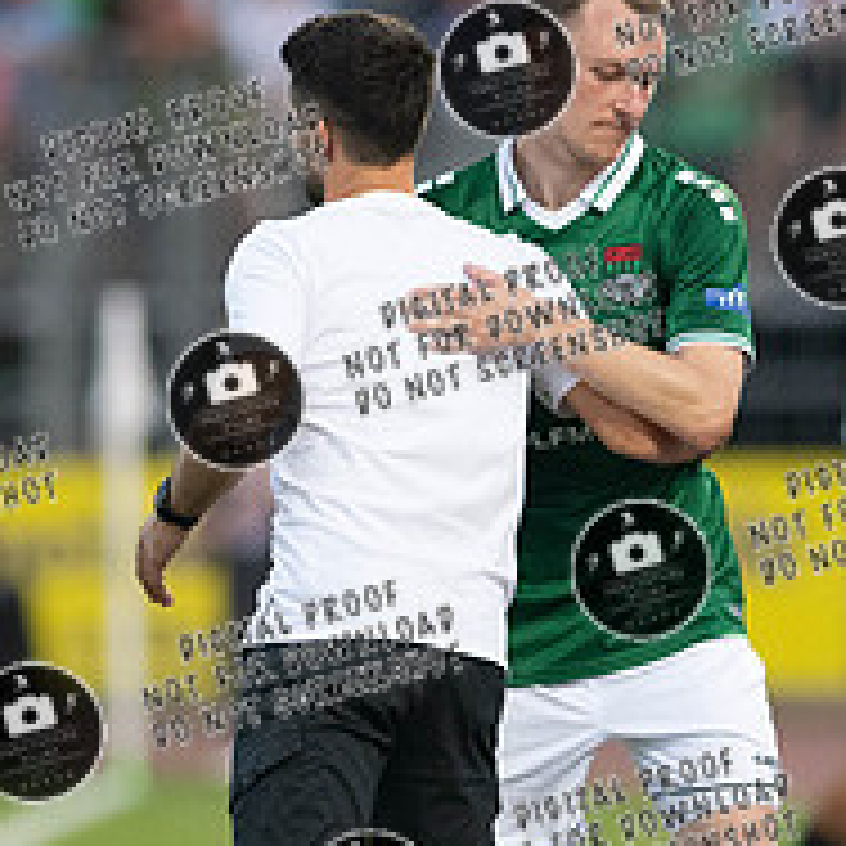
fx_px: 32489
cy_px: 348
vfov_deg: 1.5
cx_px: 536
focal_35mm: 1175
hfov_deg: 1.5
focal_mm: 300
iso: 3200
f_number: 3.2
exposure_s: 1/1600
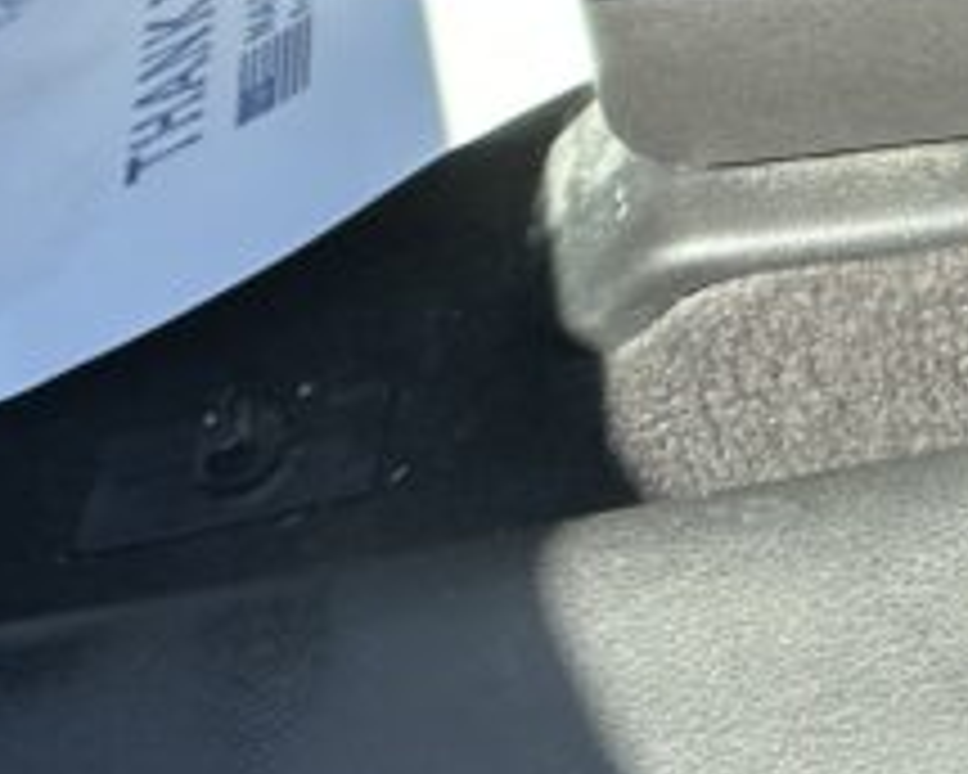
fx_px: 3467
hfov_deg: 15.0
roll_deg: +7.0
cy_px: -554
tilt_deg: -35.8
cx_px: 1319
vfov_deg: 11.9
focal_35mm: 121
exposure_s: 1/383
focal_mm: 5.7
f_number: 1.5
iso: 50
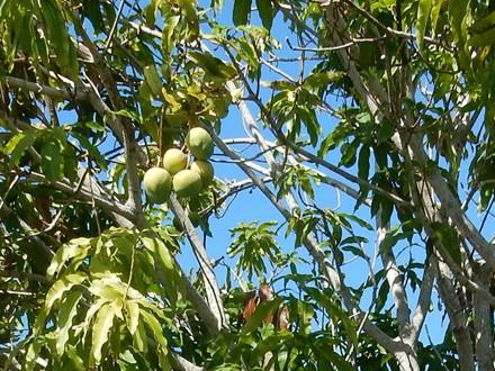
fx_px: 1559
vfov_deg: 12.6
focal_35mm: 109
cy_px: 614
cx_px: 306
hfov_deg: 18.0
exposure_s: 1/800
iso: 125
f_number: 4
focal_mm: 5.4
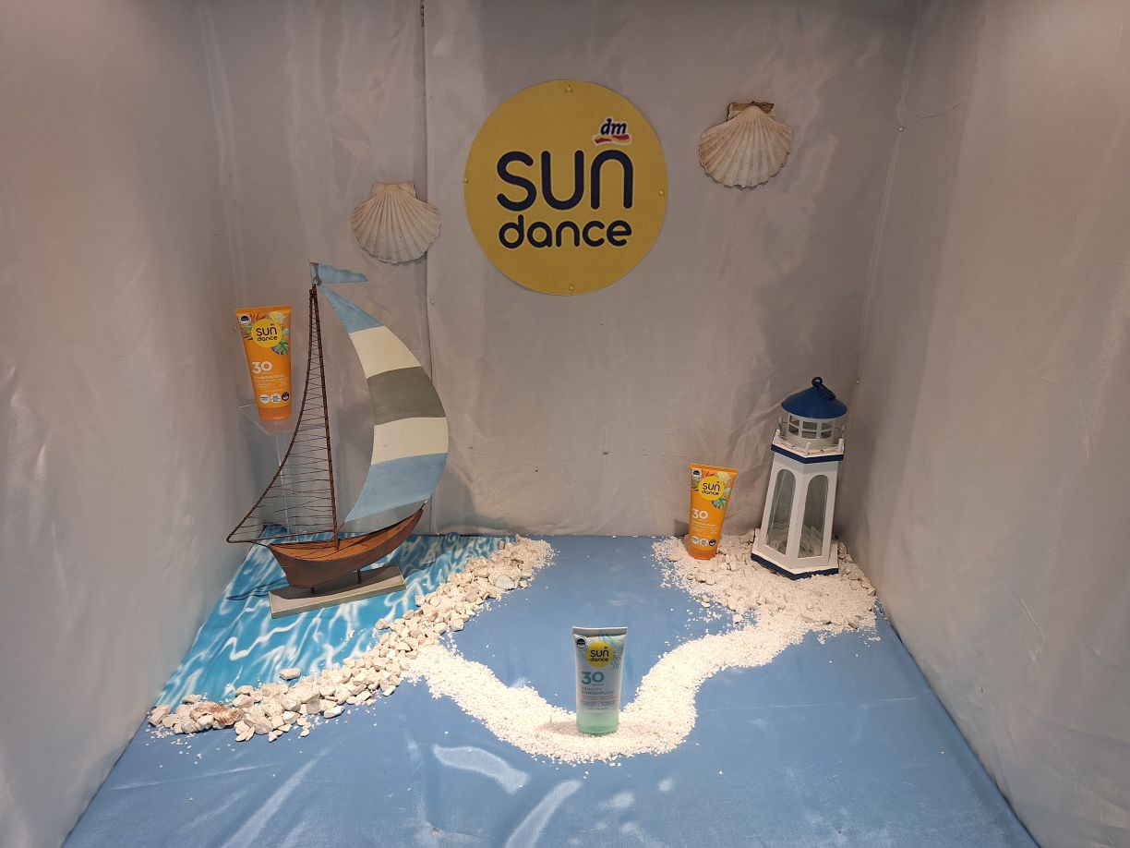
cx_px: 565
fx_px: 751
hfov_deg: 73.9
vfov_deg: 58.9
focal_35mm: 23
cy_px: 424
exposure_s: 1/50
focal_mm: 5.54
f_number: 1.8
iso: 80
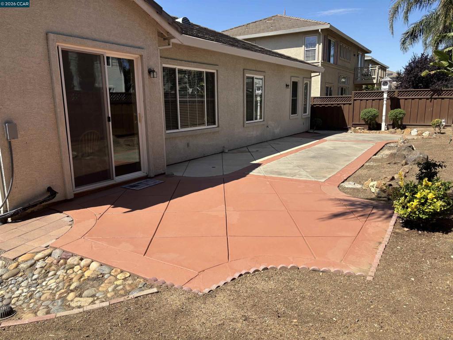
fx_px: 340
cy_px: 170
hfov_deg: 67.3
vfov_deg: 53.1
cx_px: 226
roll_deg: +1.1
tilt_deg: -11.5
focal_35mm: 26
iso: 50
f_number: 1.6
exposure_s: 1/3021
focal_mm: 5.96
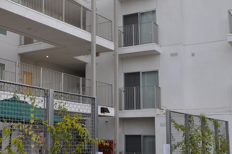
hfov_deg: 36.1
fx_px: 348
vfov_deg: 25.0
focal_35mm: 54
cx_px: 61
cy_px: 74
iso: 200
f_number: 8
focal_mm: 18
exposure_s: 1/250
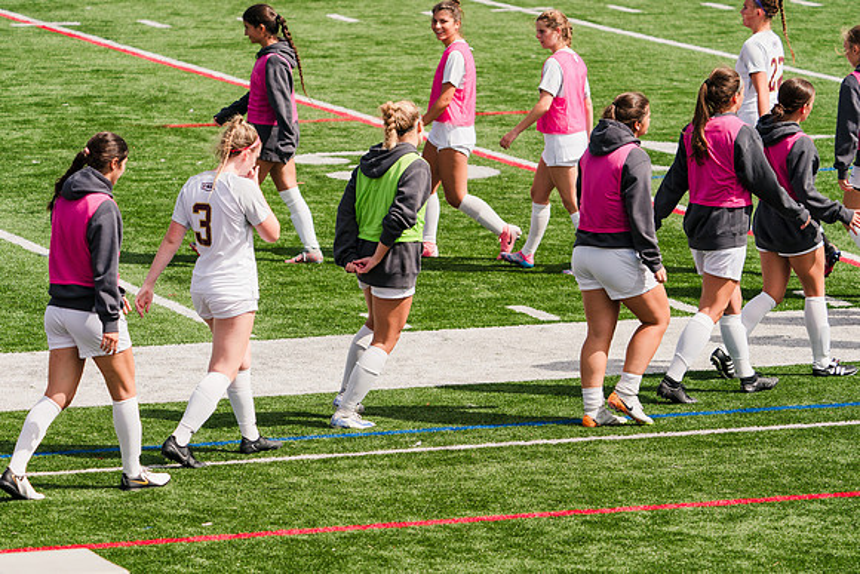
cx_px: 430
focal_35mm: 218
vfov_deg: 6.3
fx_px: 5209
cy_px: 287
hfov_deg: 9.4
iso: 250
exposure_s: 1/1600
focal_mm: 218
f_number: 5.6
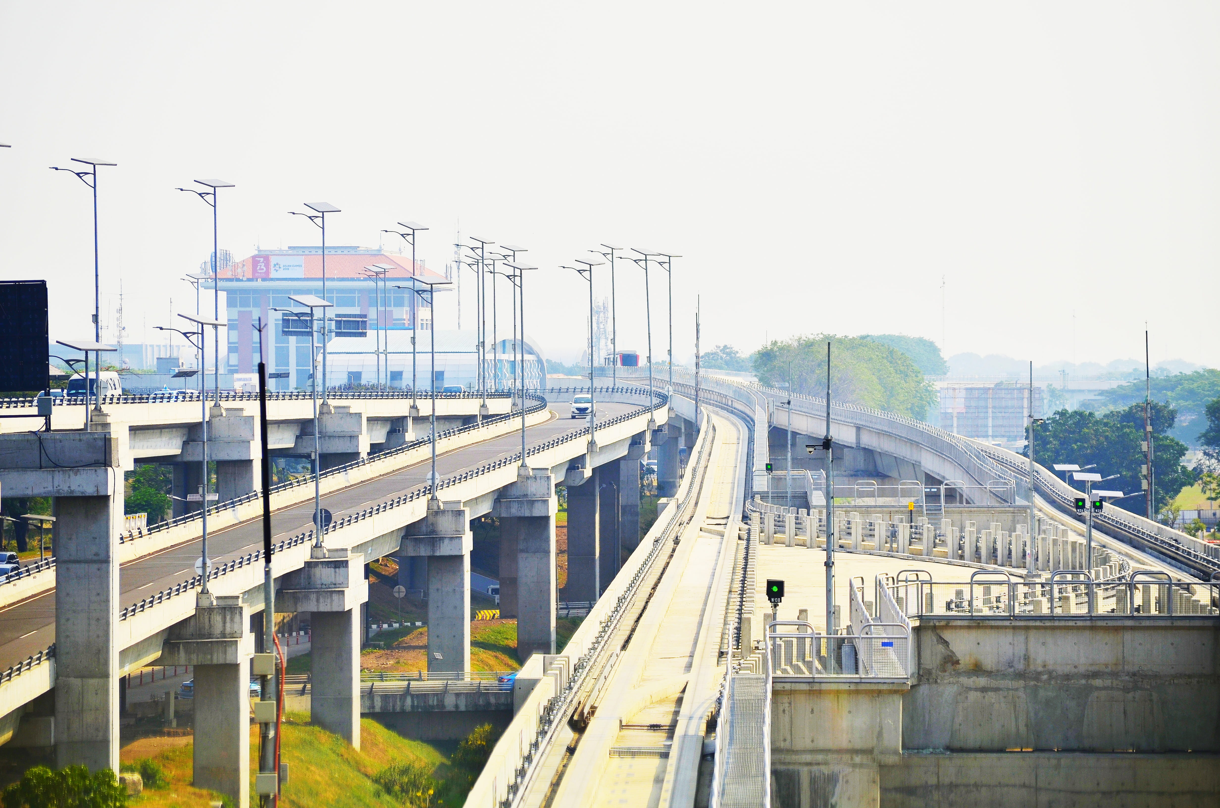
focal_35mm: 165
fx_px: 5580
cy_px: 404
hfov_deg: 12.5
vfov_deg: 8.3
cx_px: 610
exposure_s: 1/2000
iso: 110
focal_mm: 110
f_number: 4.5
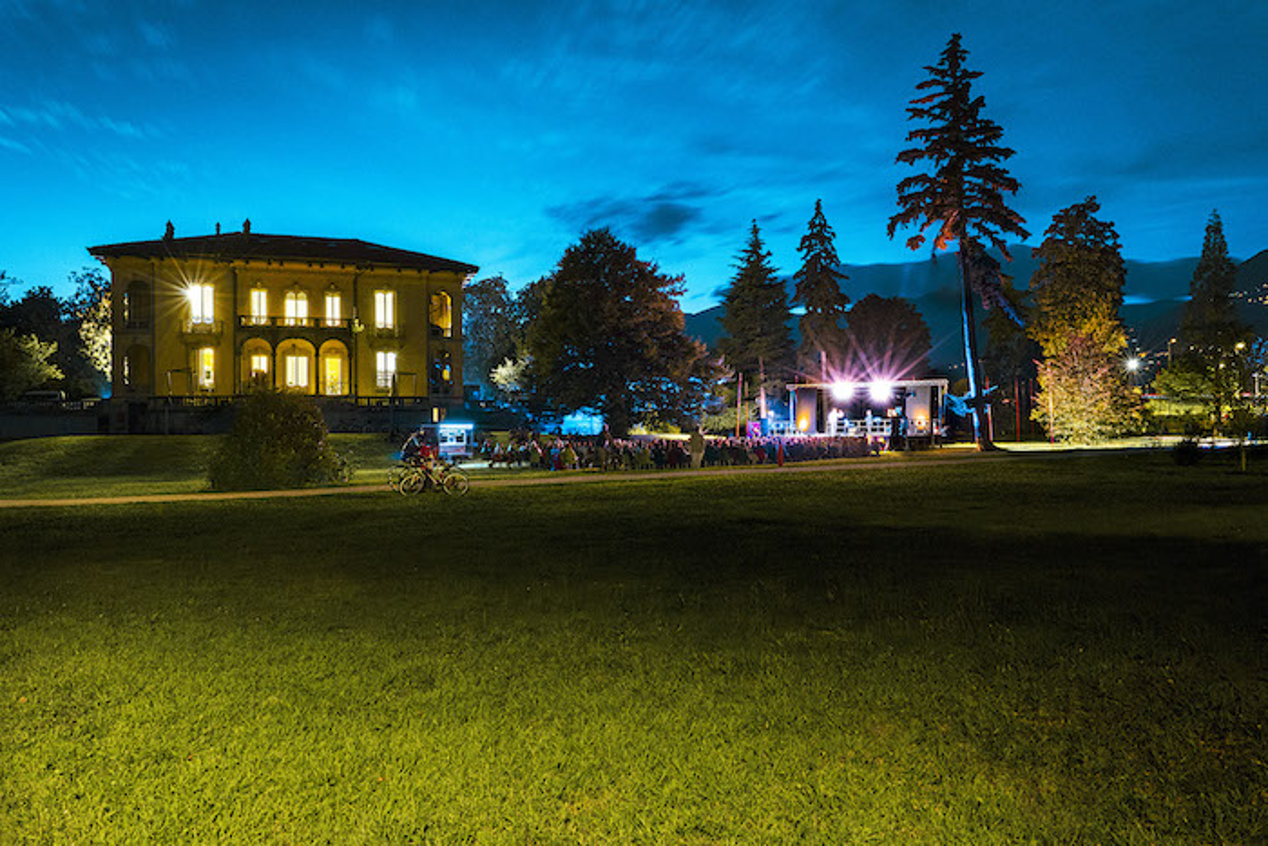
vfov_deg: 53.2
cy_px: 423
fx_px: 845
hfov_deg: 73.7
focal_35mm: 24
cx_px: 634
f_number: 16
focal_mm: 24
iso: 1250
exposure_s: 1.3
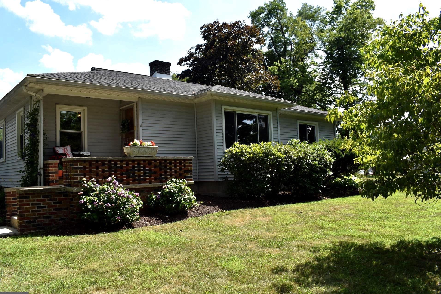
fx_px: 355
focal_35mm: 29
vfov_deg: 45.0
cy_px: 151
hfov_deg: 63.7
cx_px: 214
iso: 100
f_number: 9
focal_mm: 18
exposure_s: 1/200
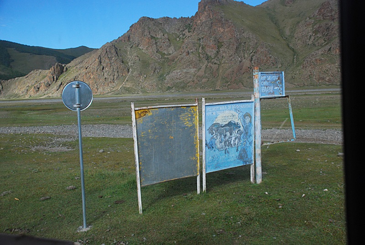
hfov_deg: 53.1
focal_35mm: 36
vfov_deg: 37.0
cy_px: 122
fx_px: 366
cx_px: 182
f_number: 5.6
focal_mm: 24
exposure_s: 1/1250
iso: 400
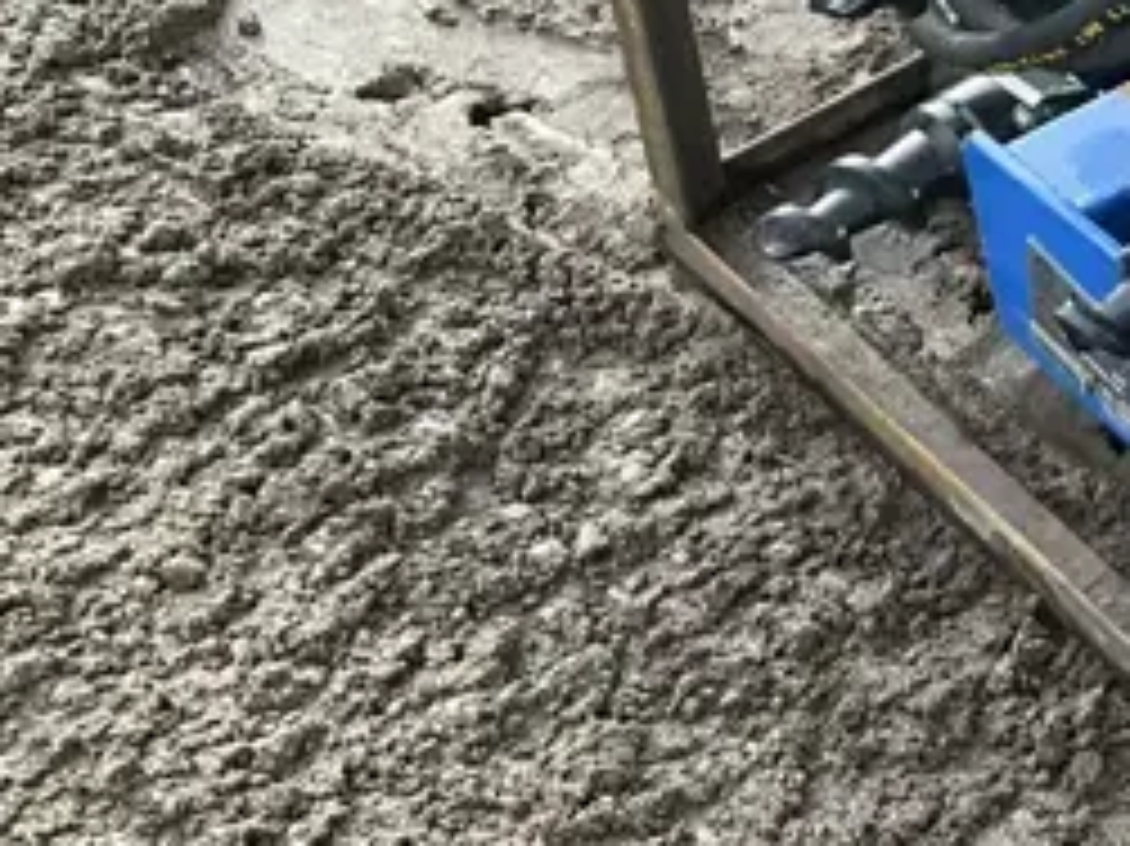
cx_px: 1999
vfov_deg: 12.9
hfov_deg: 15.4
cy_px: -216
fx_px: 3622
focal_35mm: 111
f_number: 1.8
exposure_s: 1/187
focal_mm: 3
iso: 20
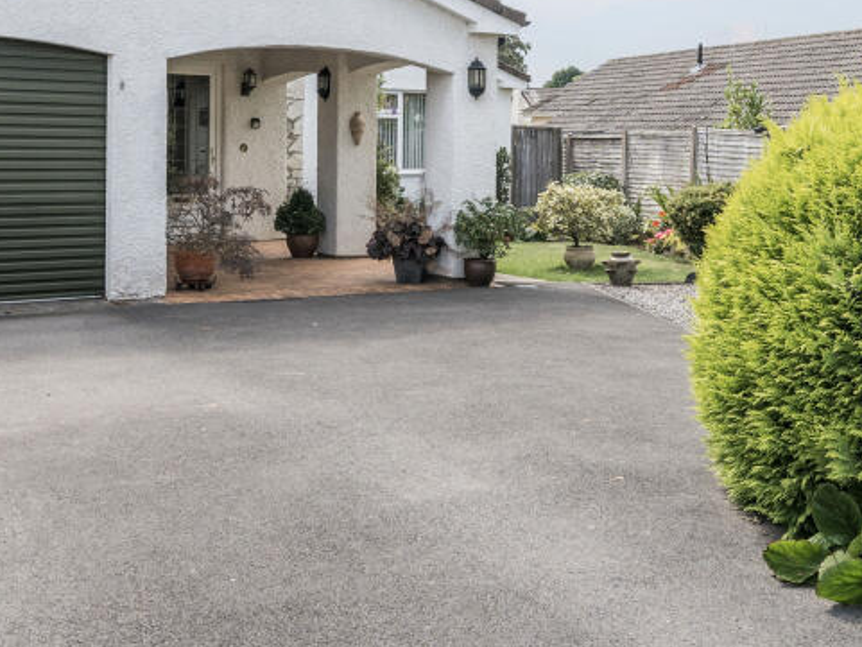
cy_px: 155
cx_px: 509
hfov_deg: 41.9
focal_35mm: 45
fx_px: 1121
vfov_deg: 31.6
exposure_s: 1/160
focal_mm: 15
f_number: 11
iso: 400
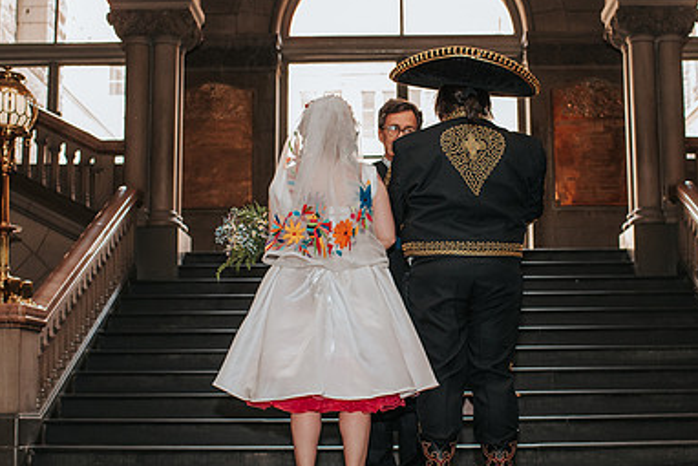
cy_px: 258
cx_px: 385
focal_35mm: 59
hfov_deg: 33.9
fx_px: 1144
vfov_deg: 23.0
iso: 1000
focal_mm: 35
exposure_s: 1/200
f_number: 3.5
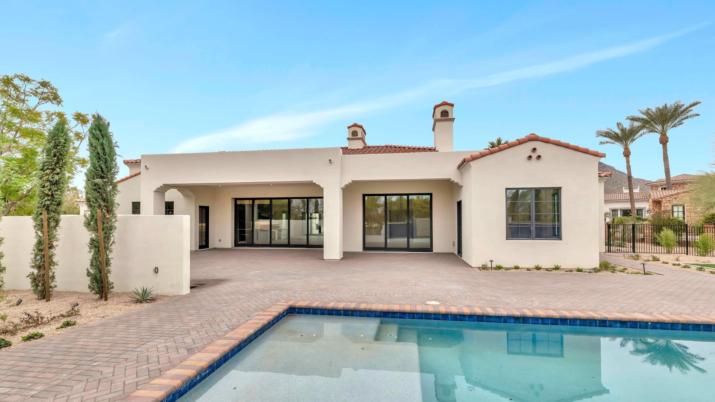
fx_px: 284
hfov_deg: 103.0
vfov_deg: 70.4
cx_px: 355
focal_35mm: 15
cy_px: 217
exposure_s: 1/320
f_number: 9
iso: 160
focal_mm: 14
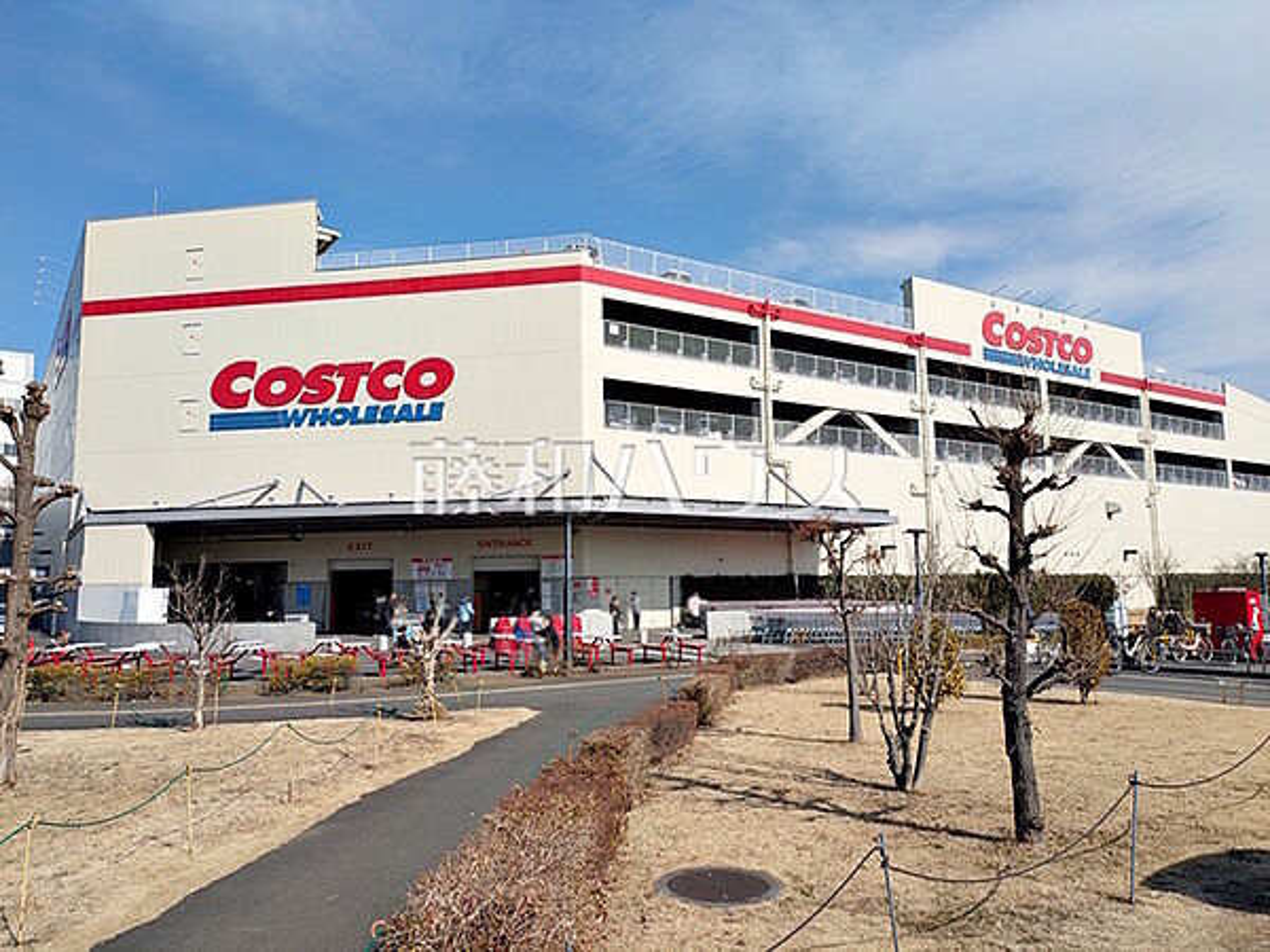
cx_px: 635
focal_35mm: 25
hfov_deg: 69.4
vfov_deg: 54.9
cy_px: 476
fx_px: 917
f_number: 1.89
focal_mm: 5.43
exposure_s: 1/4184
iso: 47
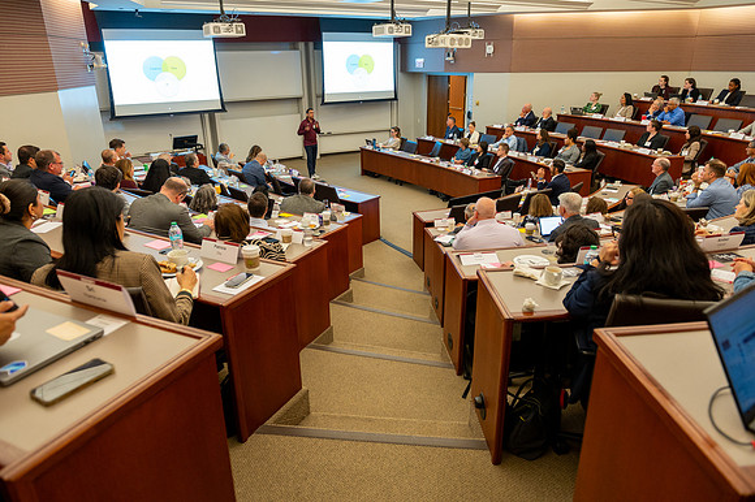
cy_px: 251
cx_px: 378
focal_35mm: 24
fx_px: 503
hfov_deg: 73.8
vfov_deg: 53.1
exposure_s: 1/80
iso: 1250
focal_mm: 24
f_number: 4
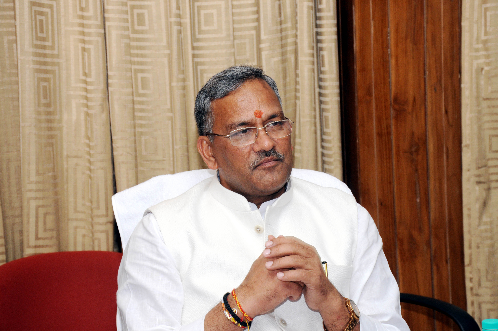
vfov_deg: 12.1
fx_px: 1554
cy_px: 166
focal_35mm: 112
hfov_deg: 18.2
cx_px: 249
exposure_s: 1/60
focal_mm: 75
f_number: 7.1
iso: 640
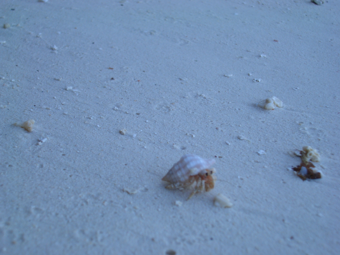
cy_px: 128
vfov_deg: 23.7
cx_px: 170
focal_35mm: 62
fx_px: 609
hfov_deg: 31.2
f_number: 3.5
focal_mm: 10.2
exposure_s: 1/320
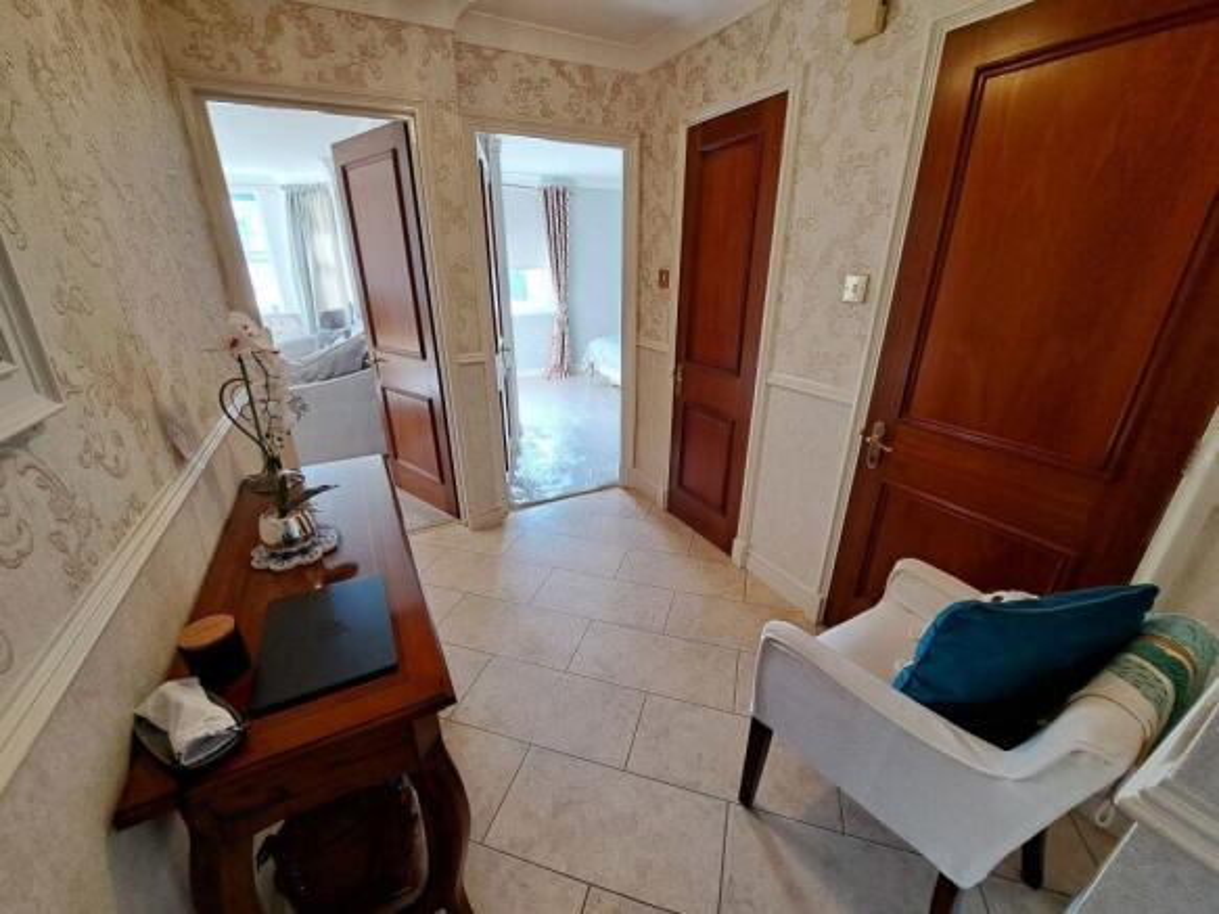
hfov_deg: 106.2
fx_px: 458
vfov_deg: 89.9
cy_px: 457
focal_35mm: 13
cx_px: 610
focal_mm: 1.74
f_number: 2.2
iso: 80
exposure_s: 1/50
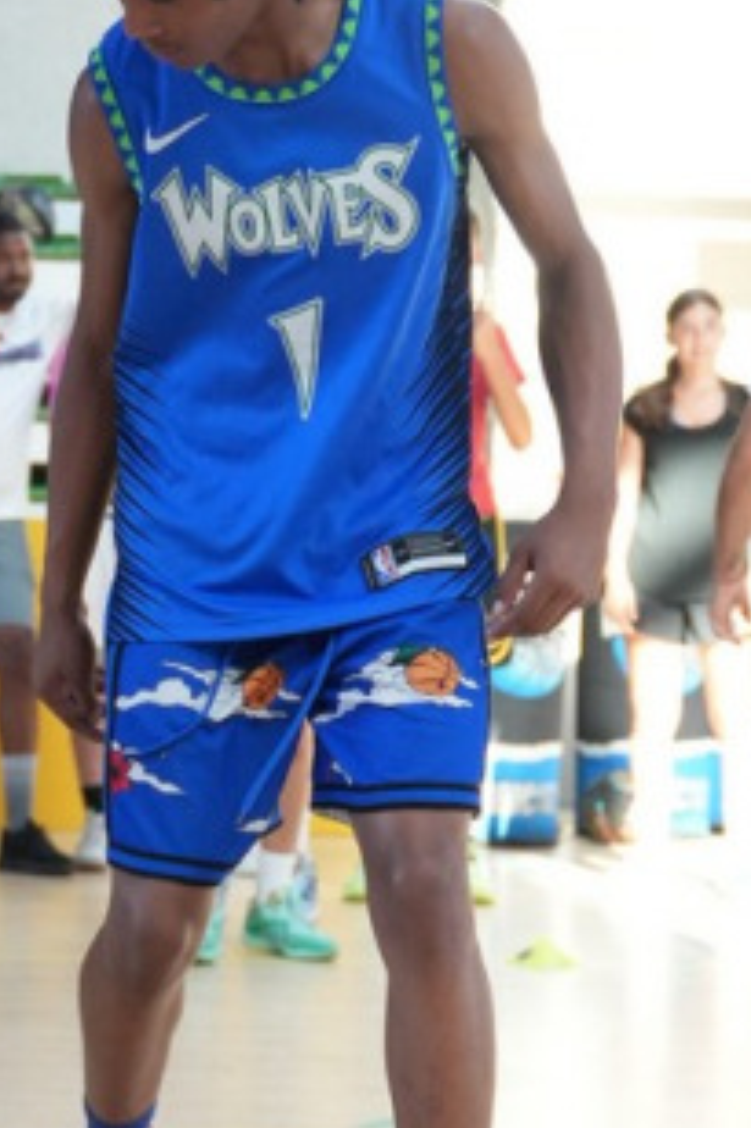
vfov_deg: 17.5
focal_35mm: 117
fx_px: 3665
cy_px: 729
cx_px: 192
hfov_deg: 11.7
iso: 1600
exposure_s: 1/400
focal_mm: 30
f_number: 2.8
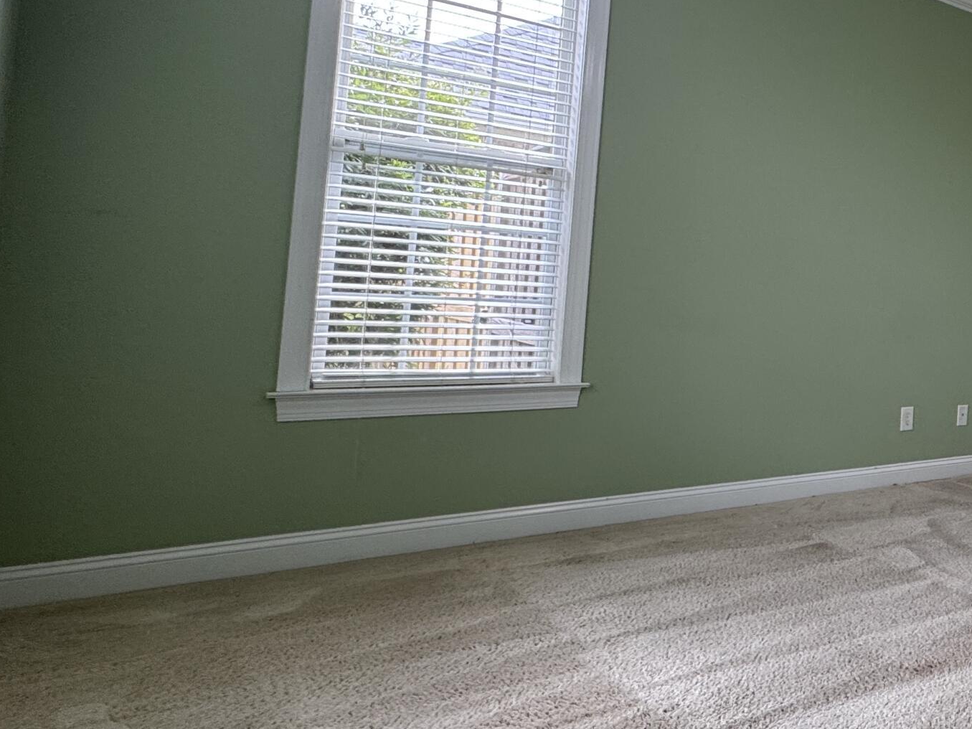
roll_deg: -2.2
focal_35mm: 31
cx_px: 1024
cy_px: 264
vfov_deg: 45.0
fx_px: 870
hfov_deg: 46.2
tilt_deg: +2.9
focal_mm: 2.22
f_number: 2.2
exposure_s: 1/120
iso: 125
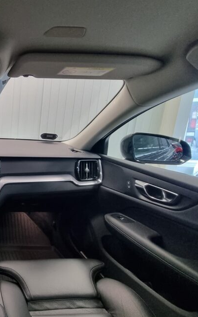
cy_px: 164
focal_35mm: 22
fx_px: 190
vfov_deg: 79.6
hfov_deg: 39.4
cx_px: -41
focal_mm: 2.2
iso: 400
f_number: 2.2
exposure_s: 1/50
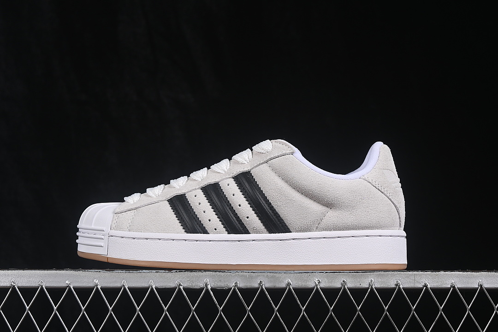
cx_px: 249
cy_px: 166
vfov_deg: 18.2
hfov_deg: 27.0
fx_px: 1037
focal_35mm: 75
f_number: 8
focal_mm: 50
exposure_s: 1/80
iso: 160
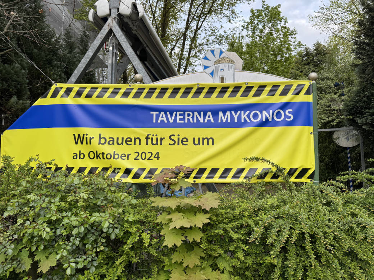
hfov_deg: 71.6
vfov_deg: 56.8
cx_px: 187
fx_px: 259
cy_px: 140
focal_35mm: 24
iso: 64
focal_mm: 6.8
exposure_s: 1/237
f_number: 1.8
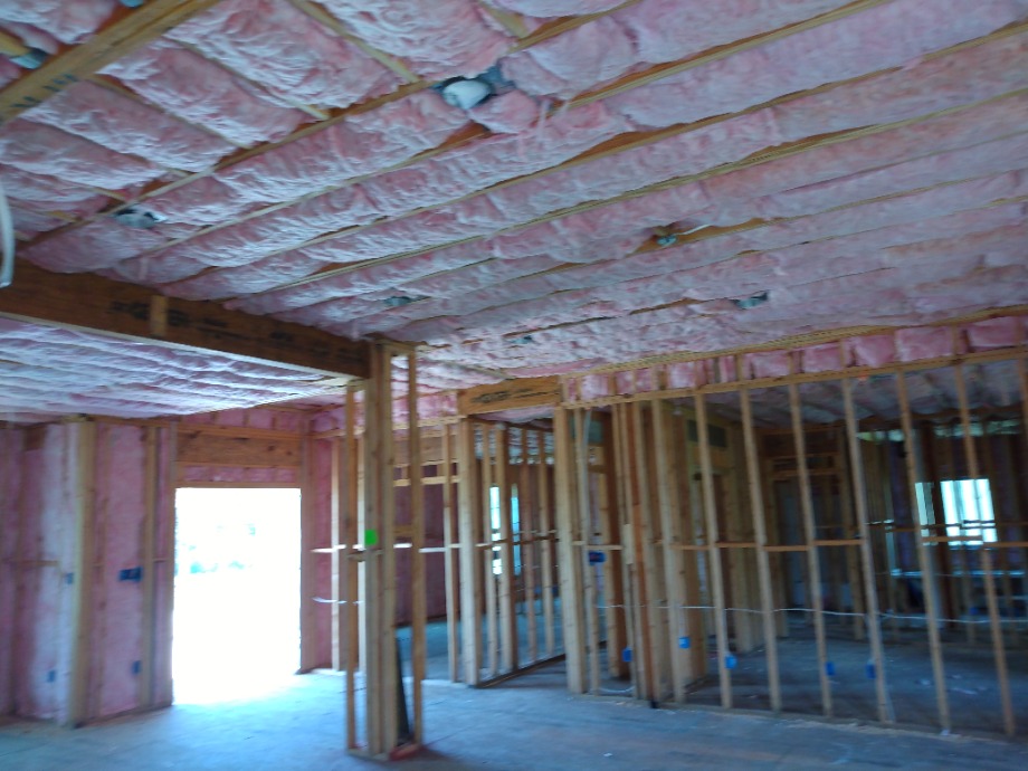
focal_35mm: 20
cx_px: 514
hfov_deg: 81.7
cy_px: 386
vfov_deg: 66.0
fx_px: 594
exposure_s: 1/30
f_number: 2
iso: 153
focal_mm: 3.54
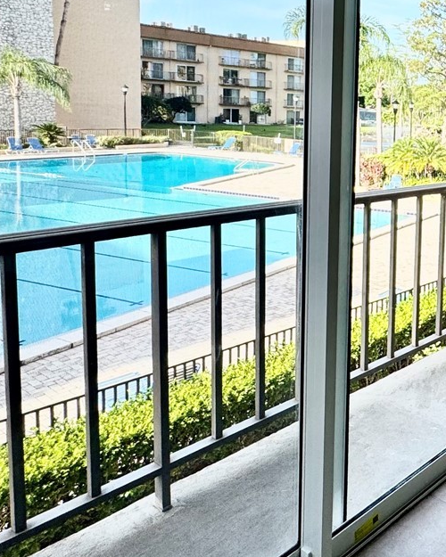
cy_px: 172
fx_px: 577
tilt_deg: -6.2
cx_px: 533
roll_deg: -3.4
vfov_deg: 50.3
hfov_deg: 34.2
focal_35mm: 35
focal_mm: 2.22
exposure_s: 1/414
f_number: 2.2
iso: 40
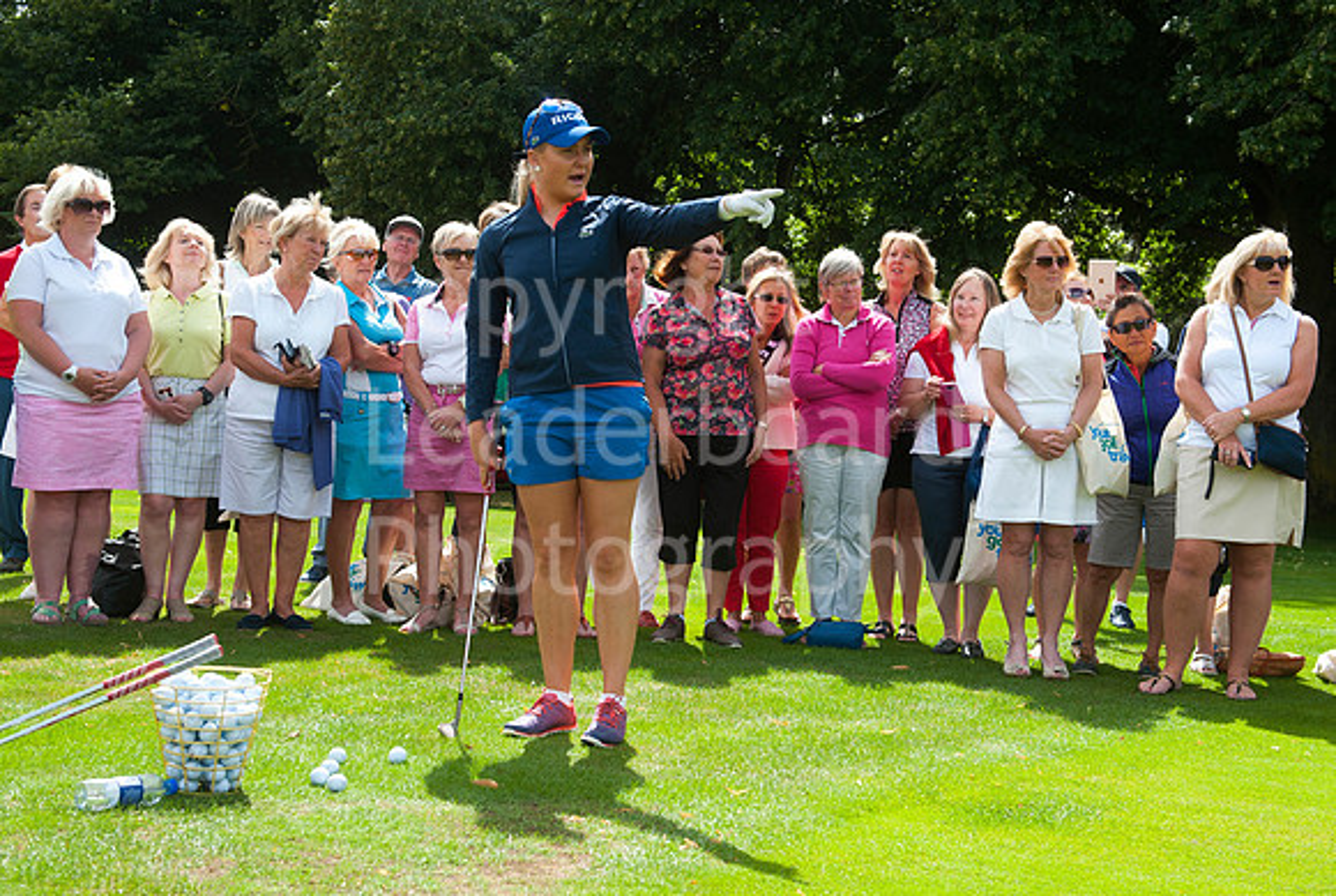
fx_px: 1673
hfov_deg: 43.5
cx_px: 668
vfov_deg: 30.0
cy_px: 448
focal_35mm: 45
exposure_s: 1/1250
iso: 400
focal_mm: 45
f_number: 5.6
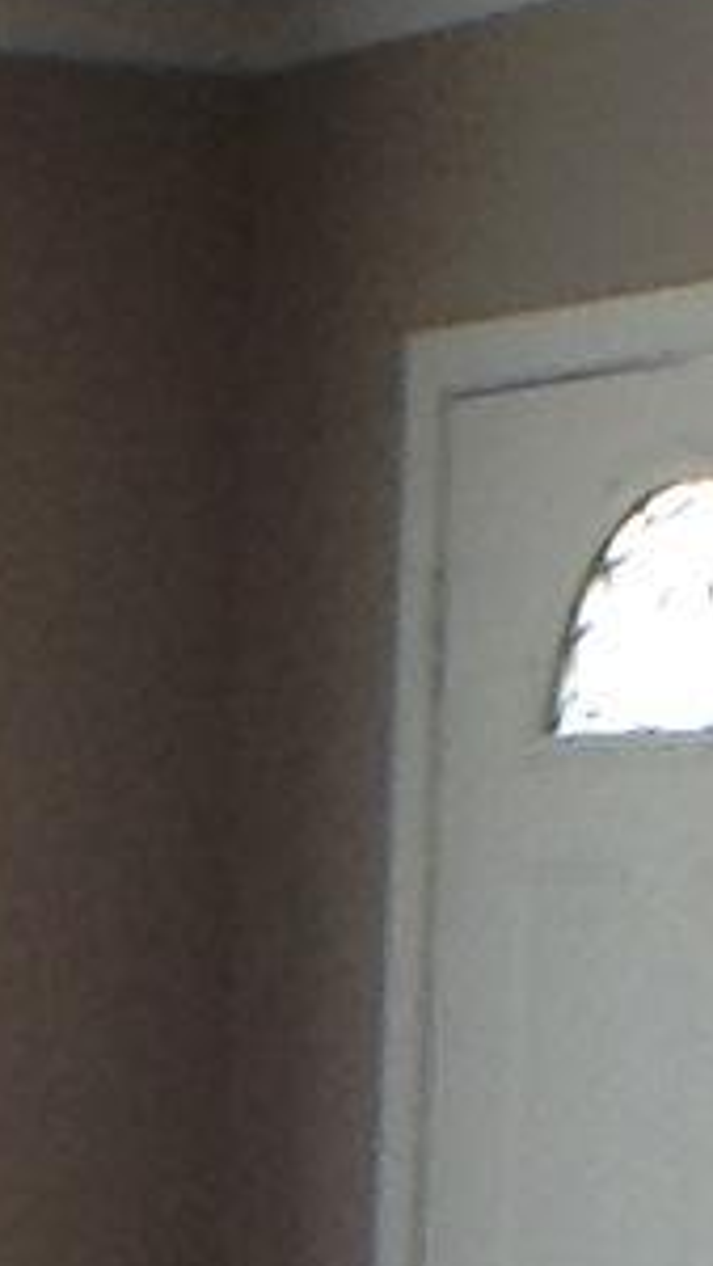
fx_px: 10408
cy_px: 2004
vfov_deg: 6.8
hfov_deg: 3.9
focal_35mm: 310
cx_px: -1067
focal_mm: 3.3
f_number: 2.4
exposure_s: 1/24
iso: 32
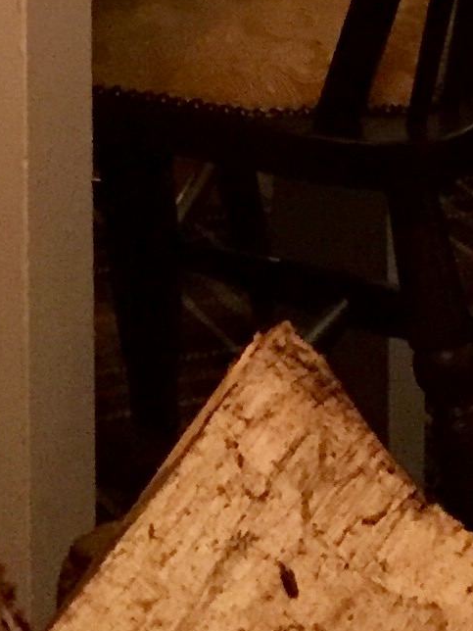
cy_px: -812
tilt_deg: +2.3
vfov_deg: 11.4
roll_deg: +0.5
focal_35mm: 147
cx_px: 60
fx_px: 2678
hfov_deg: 10.0
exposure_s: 1/17
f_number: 2.2
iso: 320
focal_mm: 4.15
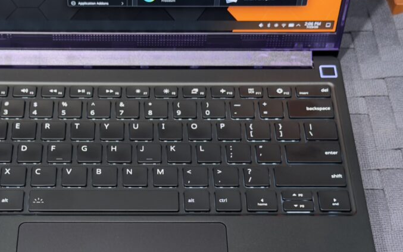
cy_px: 186
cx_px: 119
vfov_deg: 16.9
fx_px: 846
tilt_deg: -51.9
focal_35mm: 77
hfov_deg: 26.6
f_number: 1.78
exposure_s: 1/30
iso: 640
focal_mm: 6.76
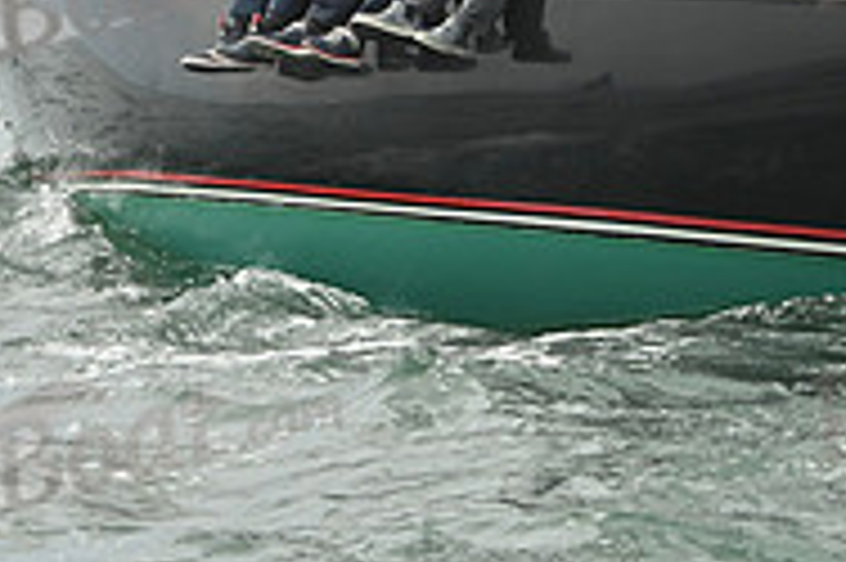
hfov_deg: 6.1
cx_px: 580
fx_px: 7983
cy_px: -281
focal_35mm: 340
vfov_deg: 4.0
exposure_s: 1/800
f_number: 10
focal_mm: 110
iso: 320
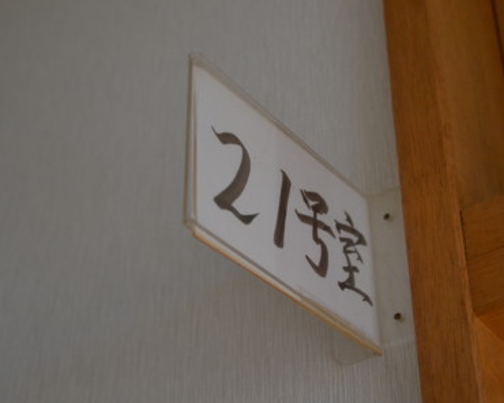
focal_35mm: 72
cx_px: 285
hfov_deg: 26.4
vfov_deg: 21.3
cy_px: 203
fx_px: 1074
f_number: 4.5
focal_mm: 42
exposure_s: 1/60
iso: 1250
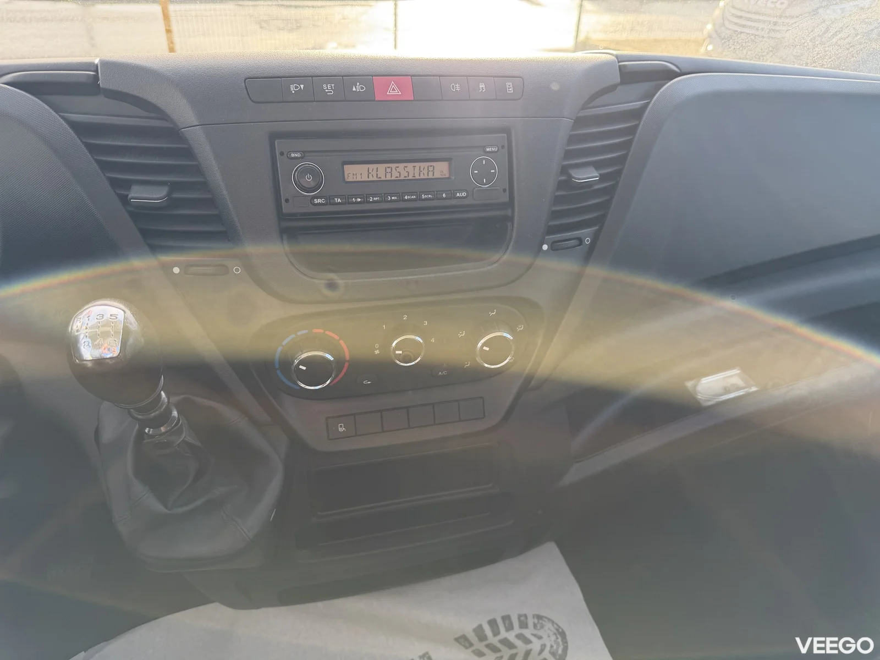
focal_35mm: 24
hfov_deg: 71.6
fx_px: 610
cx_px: 440
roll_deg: -2.6
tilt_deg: -33.0
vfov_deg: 56.8
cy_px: 330
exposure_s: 1/214
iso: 80
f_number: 1.78
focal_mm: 6.76
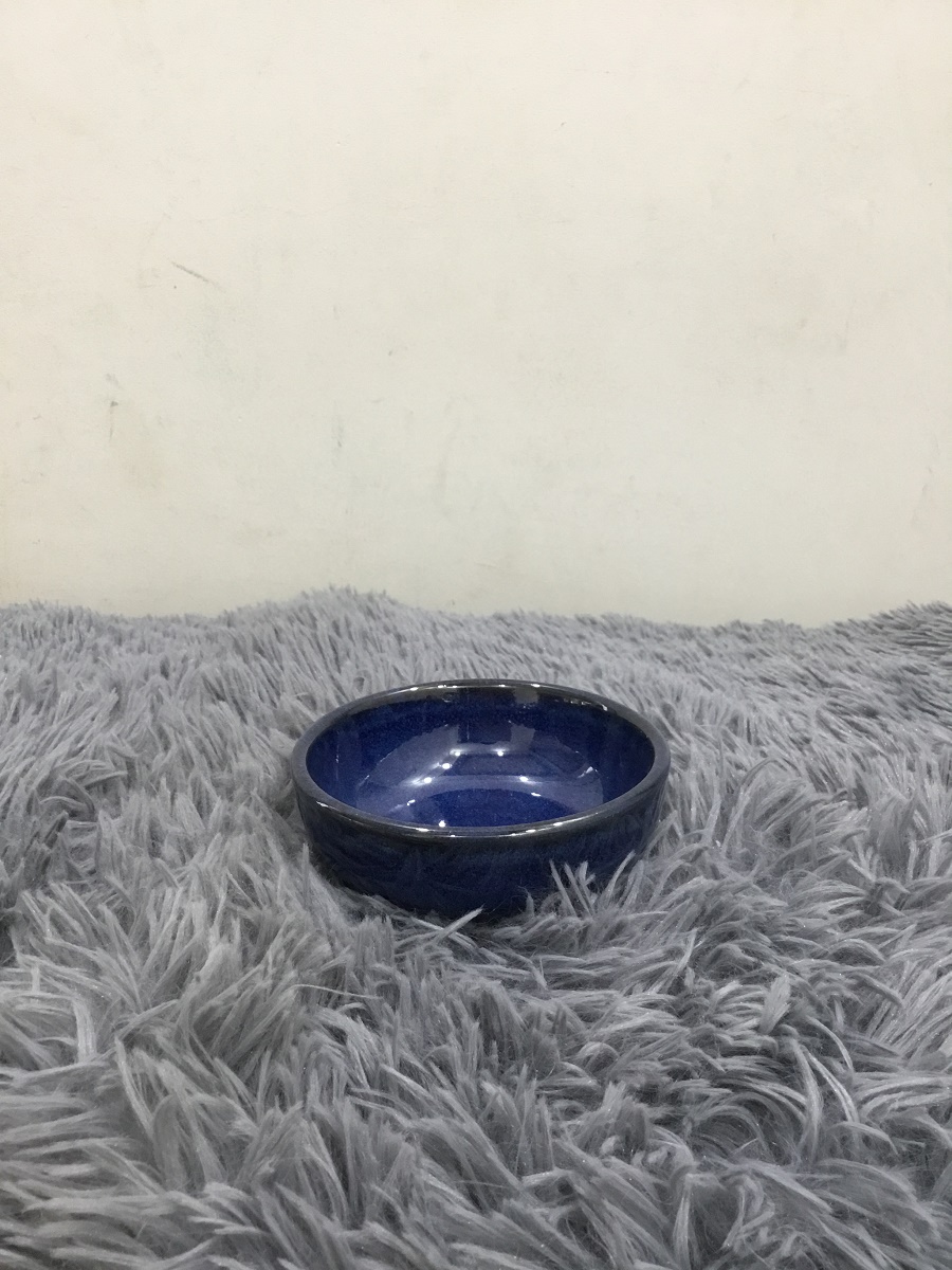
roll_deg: +1.1
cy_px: 635
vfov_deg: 58.4
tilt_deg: -19.4
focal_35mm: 31
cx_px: 476
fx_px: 1137
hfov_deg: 45.4
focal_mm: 3.3
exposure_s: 1/33
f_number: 2.4
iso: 125
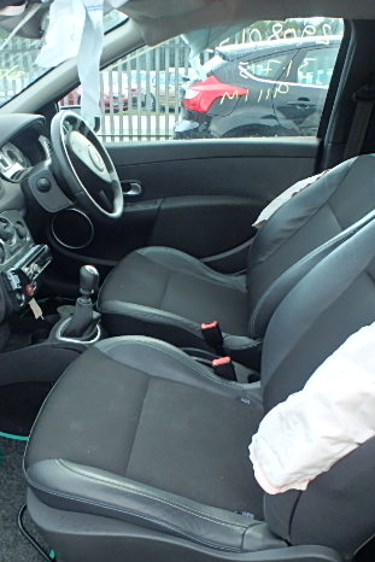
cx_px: 154
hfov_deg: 43.5
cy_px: 283
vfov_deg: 61.9
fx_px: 468
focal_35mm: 30
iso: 125
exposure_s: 1/80
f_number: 3.5
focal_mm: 3.7
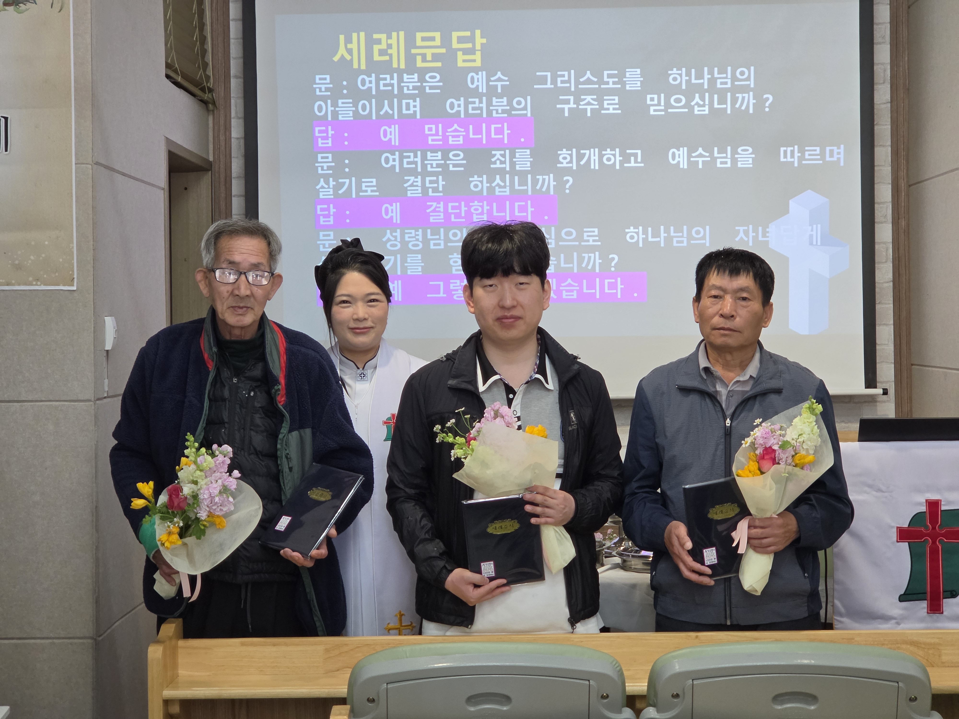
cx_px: 480
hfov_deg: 28.2
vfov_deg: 21.3
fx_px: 1912
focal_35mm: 69
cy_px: 360
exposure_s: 1/120
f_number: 2.4
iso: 160
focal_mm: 7
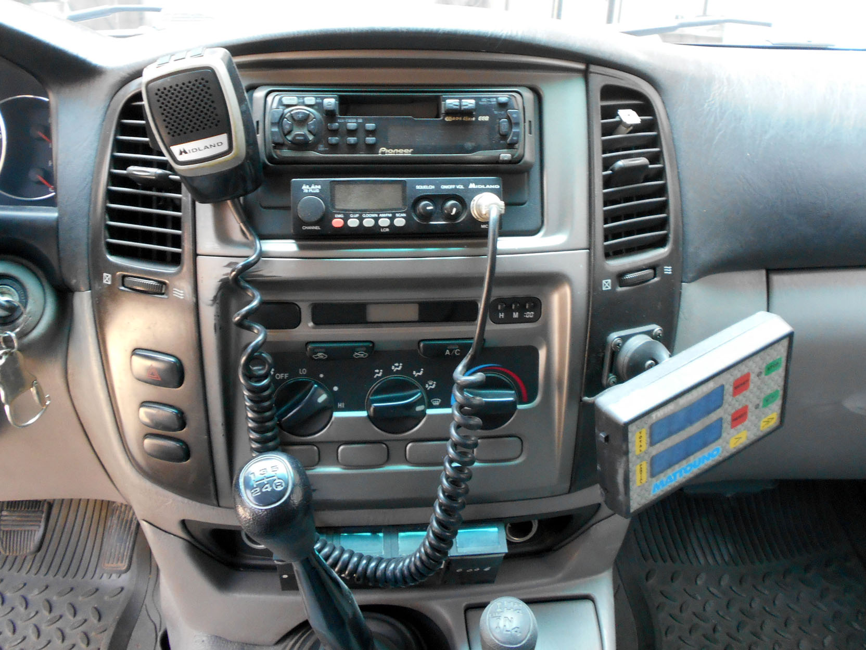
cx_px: 433
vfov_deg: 53.1
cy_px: 325
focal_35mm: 26
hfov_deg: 67.3
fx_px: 650
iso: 280
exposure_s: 1/30
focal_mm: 4.6
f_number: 3.2
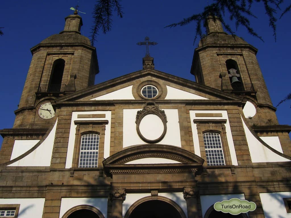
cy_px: 109
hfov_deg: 54.0
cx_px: 146
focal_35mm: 34
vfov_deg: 41.8
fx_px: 286
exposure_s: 1/1000
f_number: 4.8
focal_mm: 5.6
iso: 80
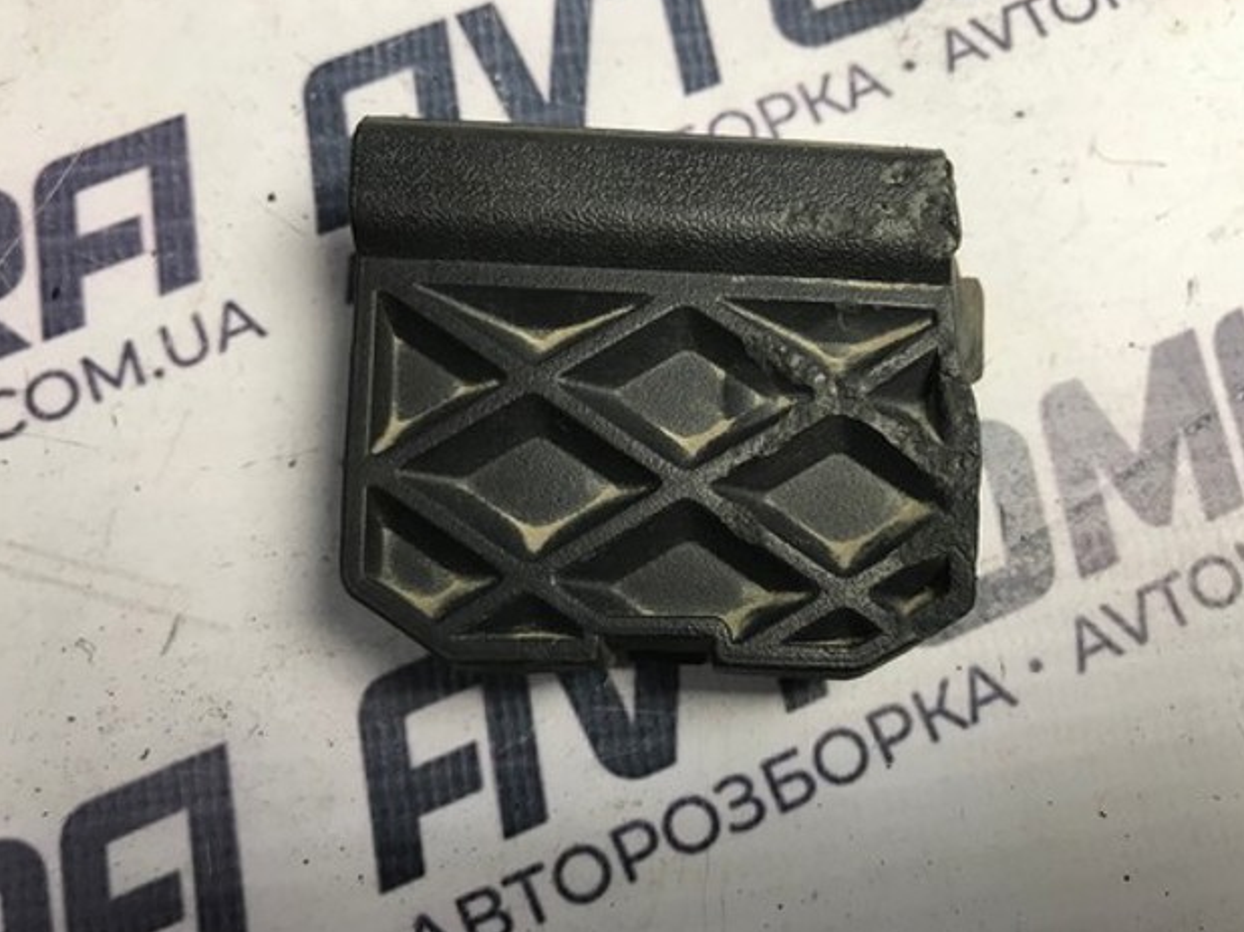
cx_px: 624
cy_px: 465
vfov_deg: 48.2
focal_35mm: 29
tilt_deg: -78.3
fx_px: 1042
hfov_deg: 61.7
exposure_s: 1/33
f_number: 1.8
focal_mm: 3.99
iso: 25
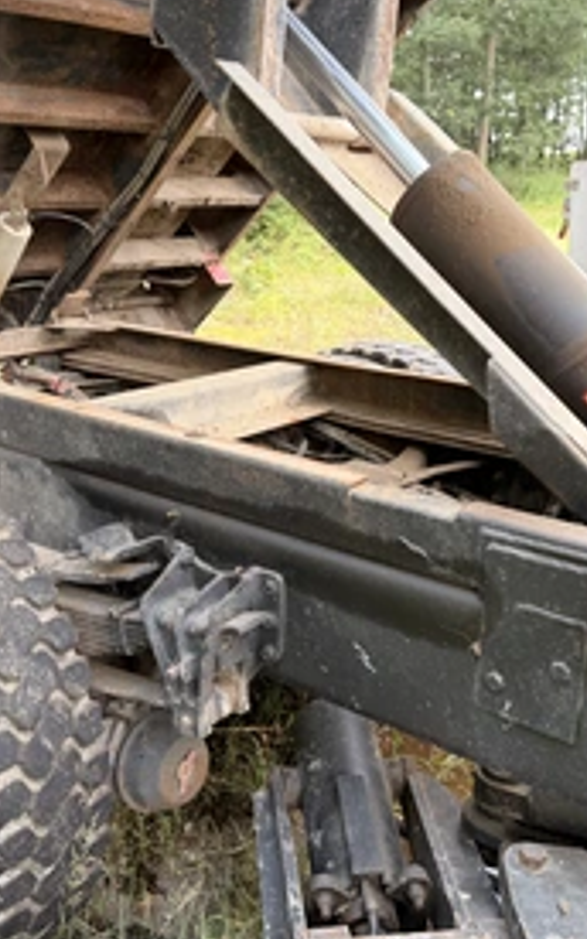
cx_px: 311
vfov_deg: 52.7
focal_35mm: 37
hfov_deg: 34.4
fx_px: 947
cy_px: 485
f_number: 1.78
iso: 64
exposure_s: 1/226
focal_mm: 6.76
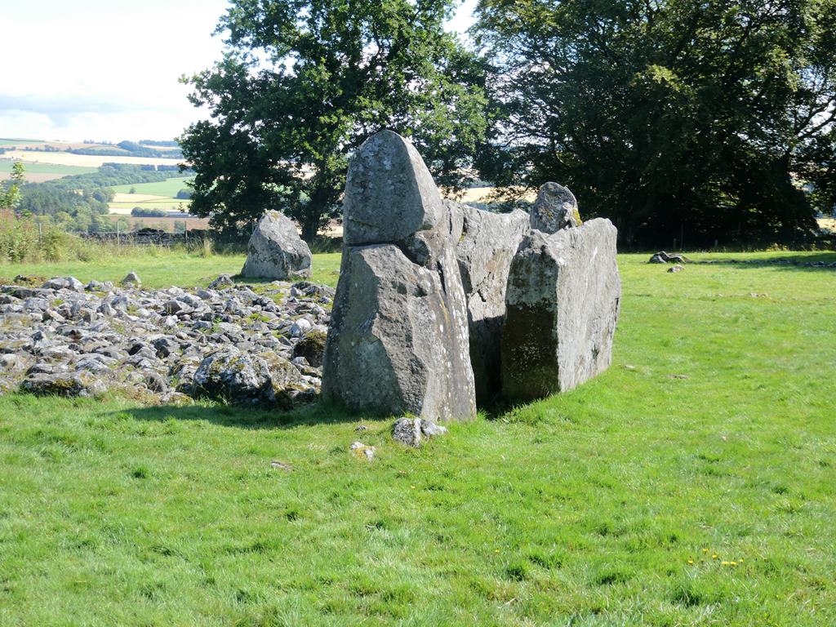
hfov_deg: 35.5
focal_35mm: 54
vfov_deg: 27.0
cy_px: 314
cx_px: 418
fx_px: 1304
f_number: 4.1
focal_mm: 9.6
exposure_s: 1/250
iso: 80
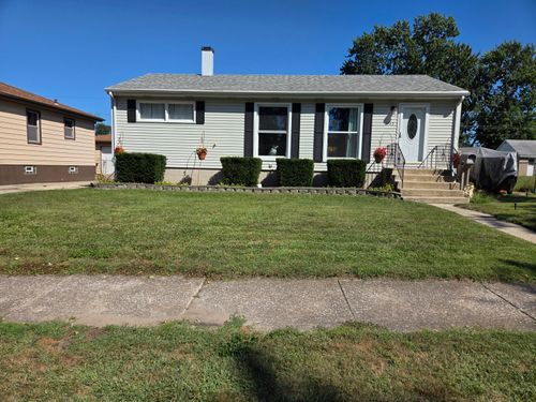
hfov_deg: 73.9
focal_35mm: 23
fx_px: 356
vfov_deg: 58.9
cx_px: 268
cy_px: 201
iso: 80
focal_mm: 5.4
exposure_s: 1/5862
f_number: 1.8
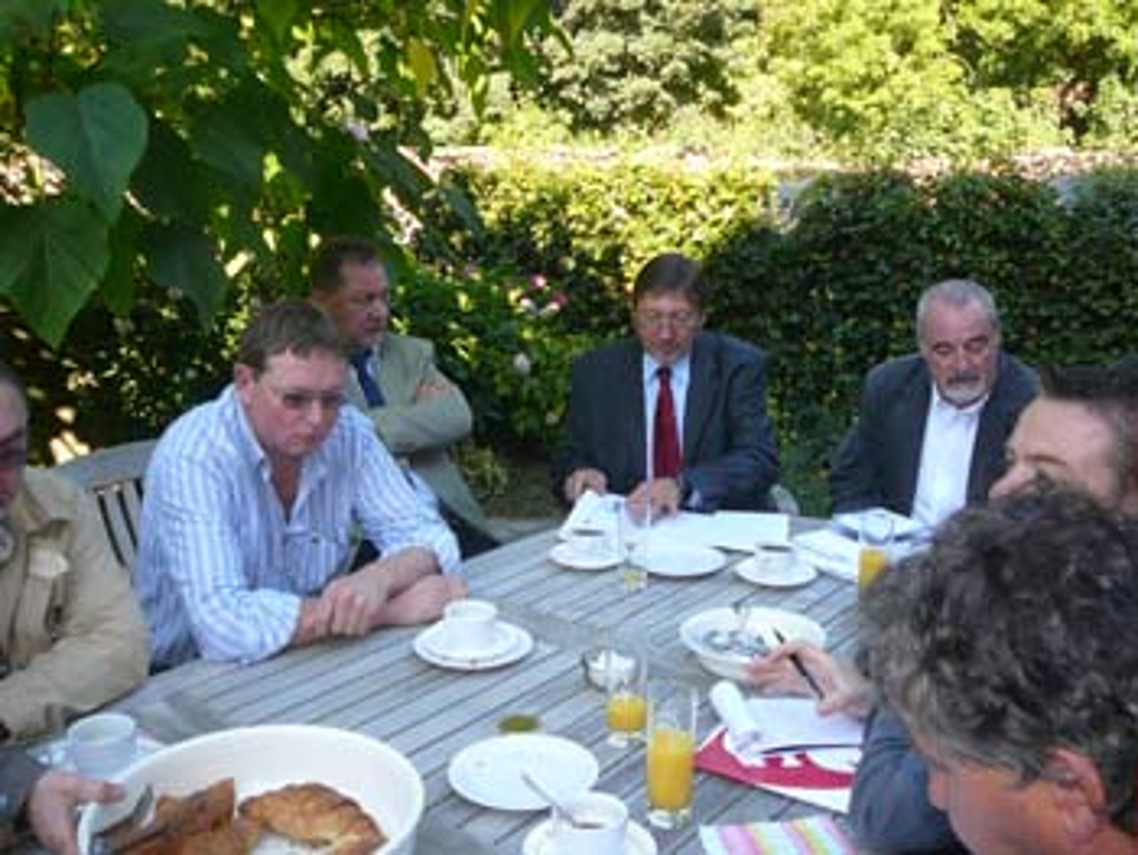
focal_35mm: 35
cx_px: 569
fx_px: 1151
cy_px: 428
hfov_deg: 52.6
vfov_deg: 40.7
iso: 80
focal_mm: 5.2
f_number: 2.8
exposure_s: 1/100
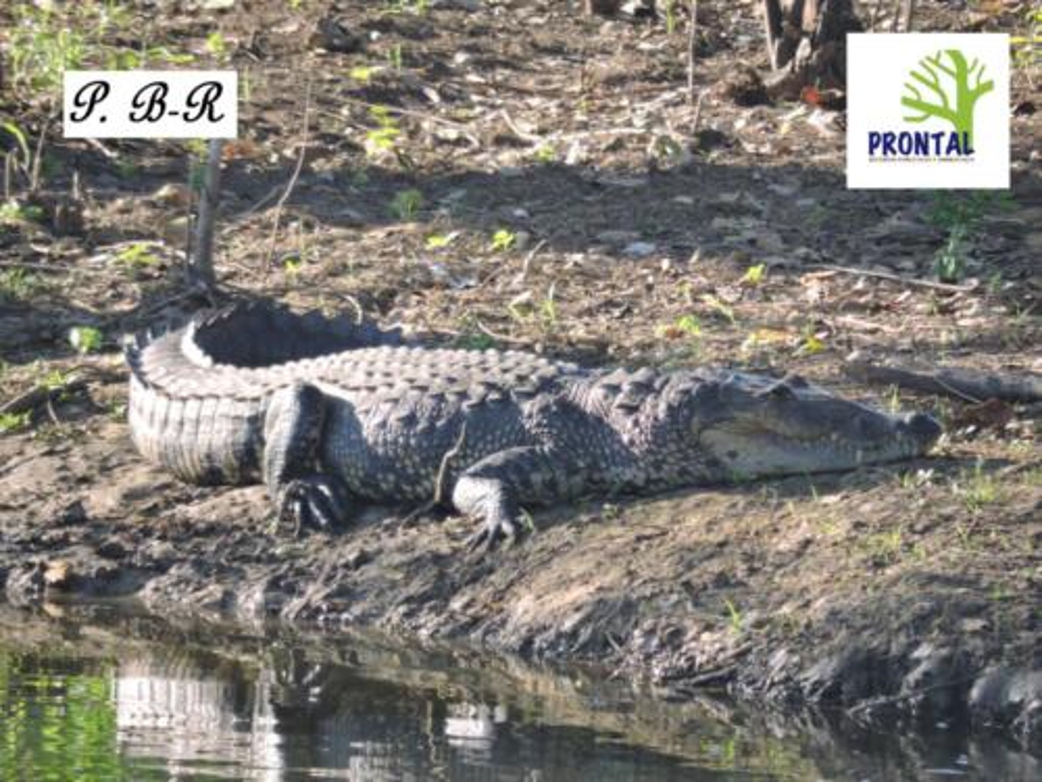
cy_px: 391
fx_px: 30102
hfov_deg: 2.0
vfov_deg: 1.5
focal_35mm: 1000
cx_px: 521
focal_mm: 180
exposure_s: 1/250
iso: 400
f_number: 5.9
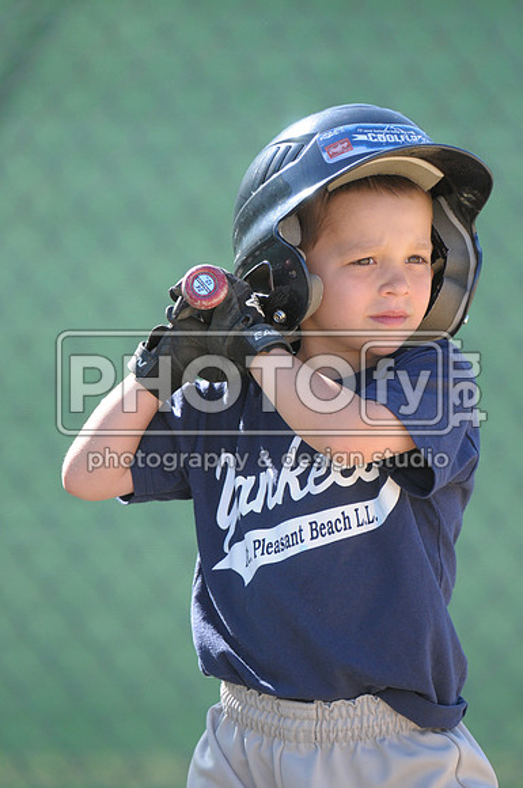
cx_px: 262
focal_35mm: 450
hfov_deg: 3.0
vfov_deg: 4.6
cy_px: 394
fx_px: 9835
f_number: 4
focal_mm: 300
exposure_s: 1/1000
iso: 640
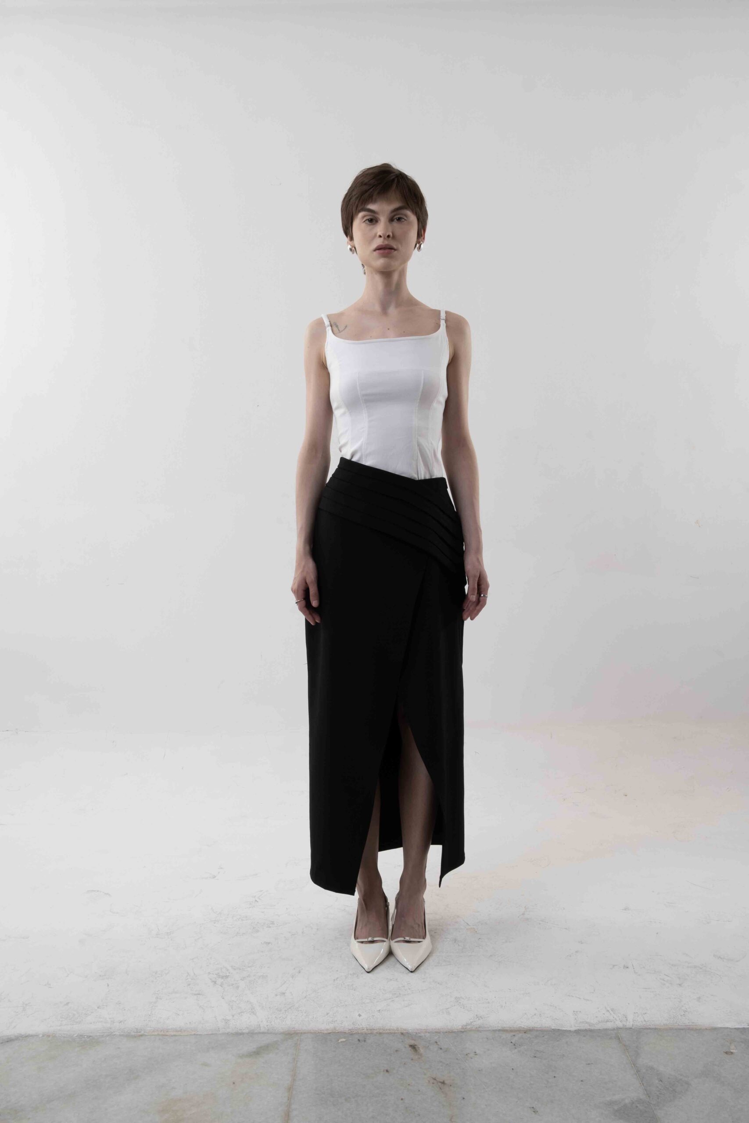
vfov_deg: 54.4
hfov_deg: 37.9
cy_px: 562
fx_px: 1092
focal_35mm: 35
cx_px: 374
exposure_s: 1/125
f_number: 13
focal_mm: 23
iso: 80
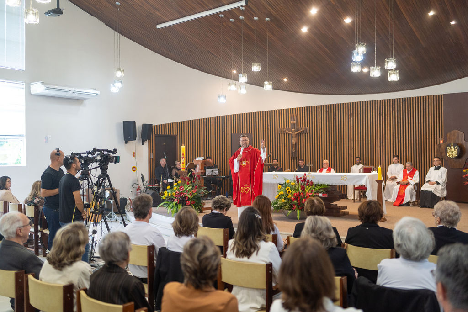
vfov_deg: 37.9
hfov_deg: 54.4
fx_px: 455
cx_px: 234
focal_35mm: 35
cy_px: 156
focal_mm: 35
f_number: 1.8
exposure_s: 1/160
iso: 1000
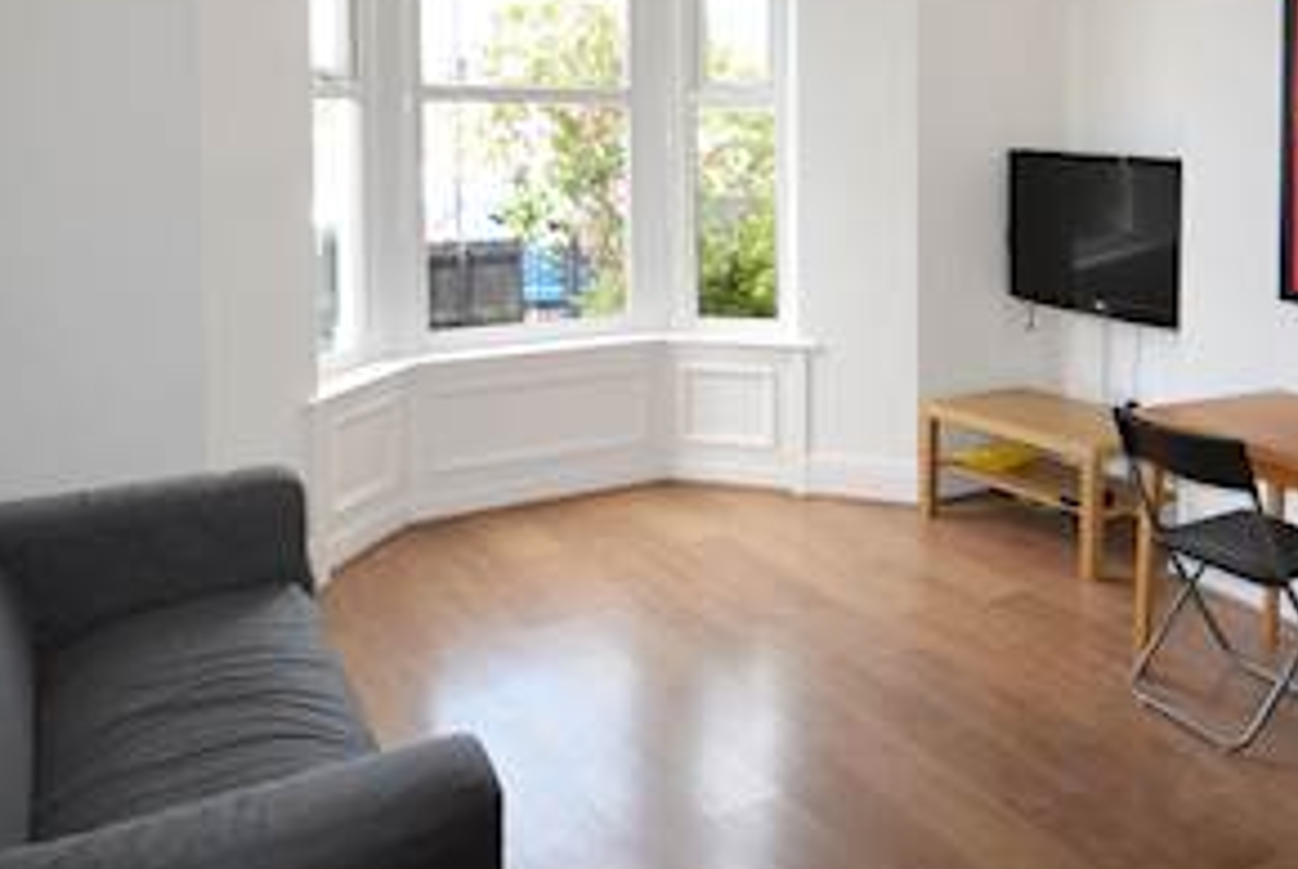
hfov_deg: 59.3
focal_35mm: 31
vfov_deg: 40.8
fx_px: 1119
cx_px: 828
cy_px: 184
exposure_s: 1/125
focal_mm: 10
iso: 250
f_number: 4
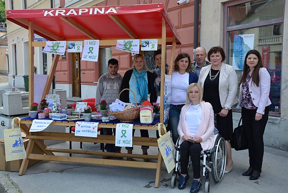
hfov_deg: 49.5
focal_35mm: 39
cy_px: 96
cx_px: 144
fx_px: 312
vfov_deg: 34.2
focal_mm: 26
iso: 200
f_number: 6.3
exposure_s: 1/160
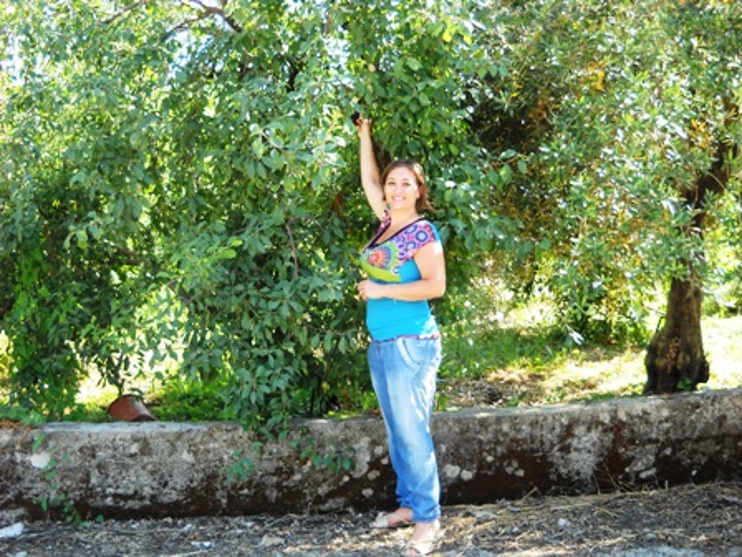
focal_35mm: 41
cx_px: 371
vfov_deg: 35.1
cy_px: 278
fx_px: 879
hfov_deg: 45.8
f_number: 3.1
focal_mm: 6.72
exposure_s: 1/67
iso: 64
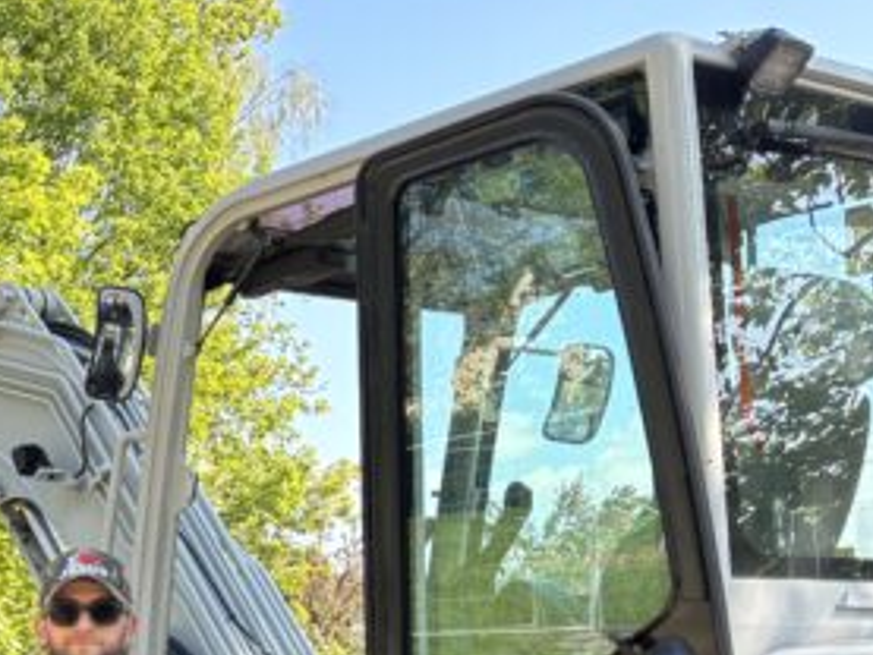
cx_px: -325
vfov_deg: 19.6
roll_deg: +1.9
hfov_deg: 23.3
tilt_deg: -0.4
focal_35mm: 72
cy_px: 709
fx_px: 1817
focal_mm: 5.96
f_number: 1.6
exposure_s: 1/364
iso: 50
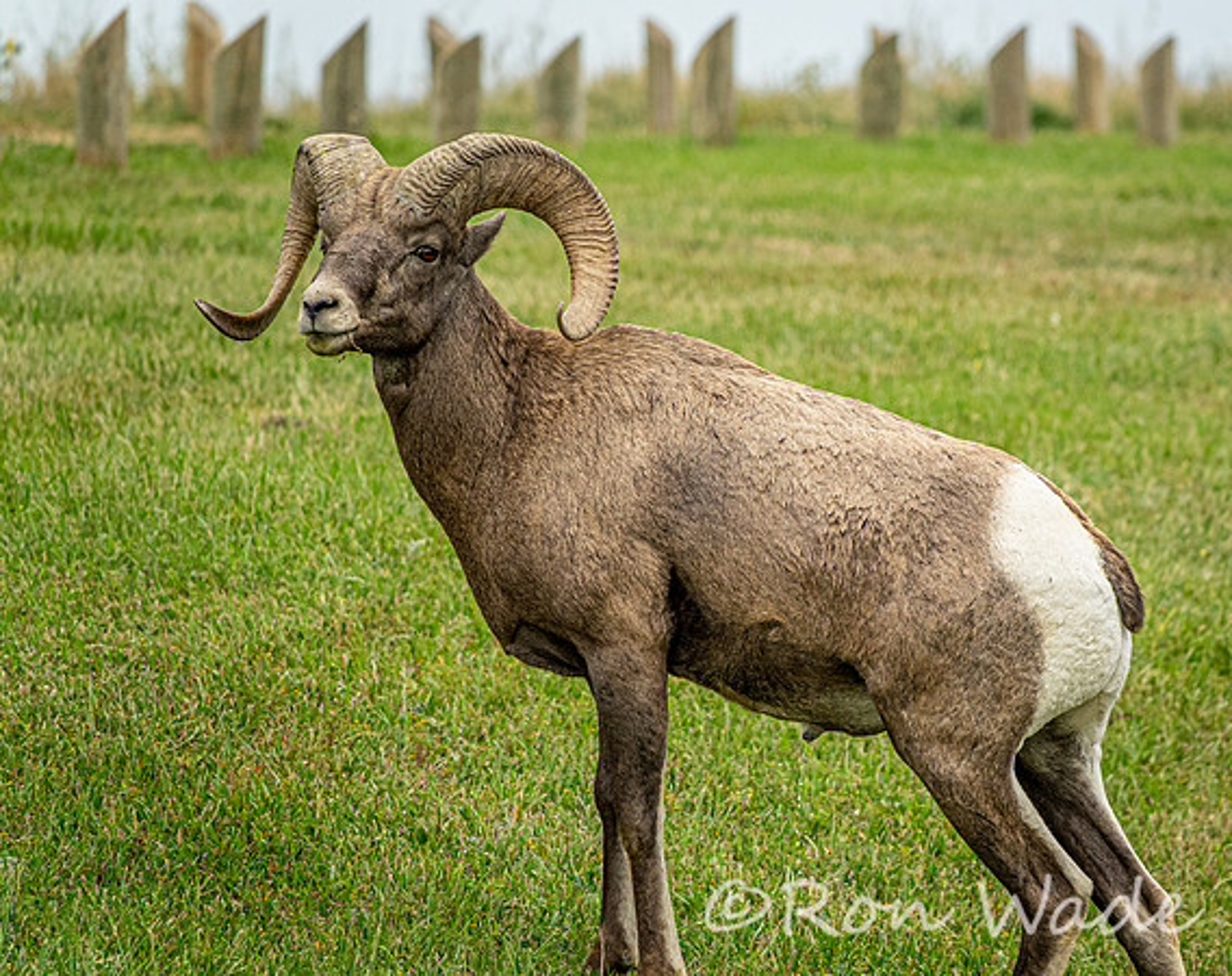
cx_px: 732
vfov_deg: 3.2
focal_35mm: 487
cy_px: 488
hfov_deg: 4.0
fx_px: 17690
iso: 400
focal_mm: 159.66
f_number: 4
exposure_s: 1/500
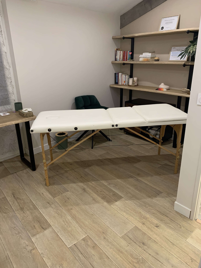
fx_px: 201
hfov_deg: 53.1
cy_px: 134
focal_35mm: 26
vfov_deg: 67.3
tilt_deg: -19.0
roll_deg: +1.5
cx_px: 100
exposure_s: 1/33
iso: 320
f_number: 1.8
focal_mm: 4.25
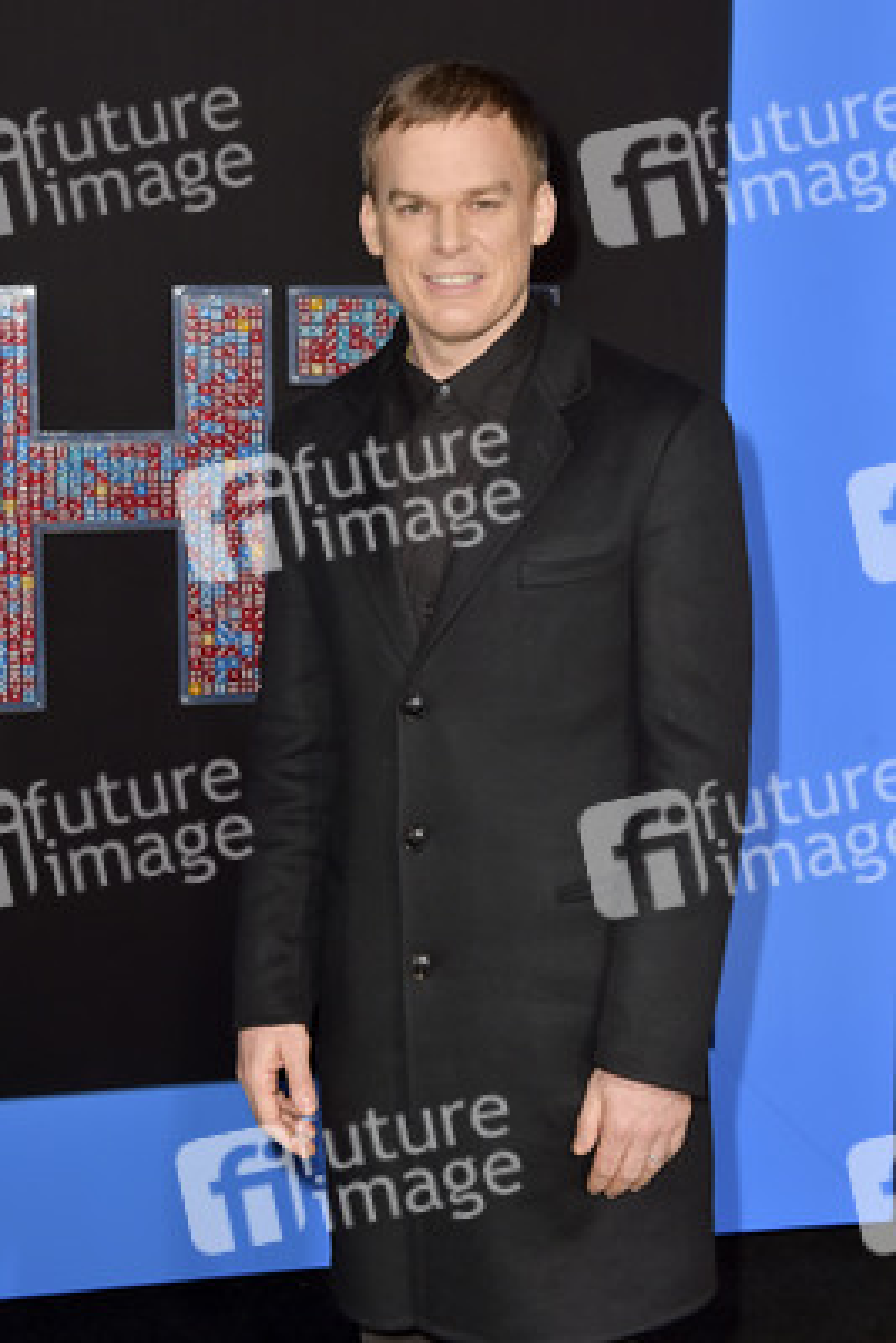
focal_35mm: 48
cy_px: 672
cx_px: 448
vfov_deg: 41.1
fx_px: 1790
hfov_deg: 28.1
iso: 400
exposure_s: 1/250
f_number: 6.3
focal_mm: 48
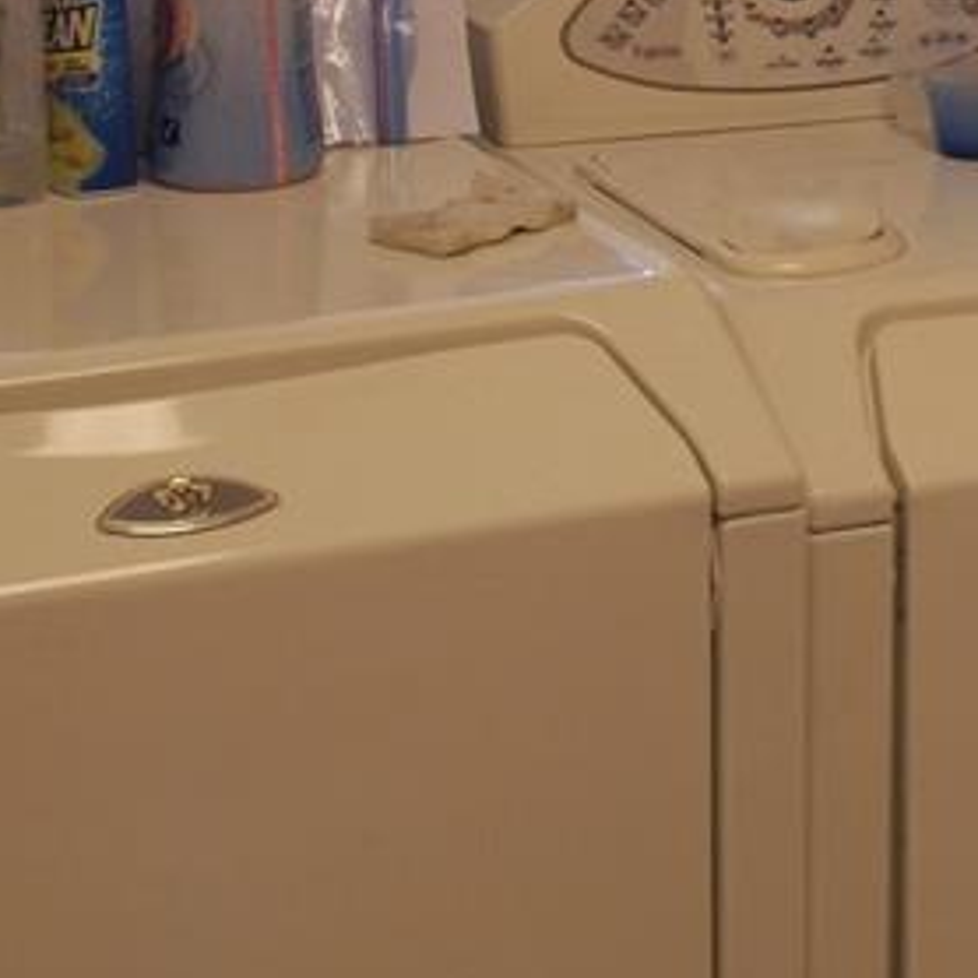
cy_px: -158
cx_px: 1071
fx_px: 3516
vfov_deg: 15.3
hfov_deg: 15.4
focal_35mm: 110
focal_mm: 20
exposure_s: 1/50
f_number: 4
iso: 100
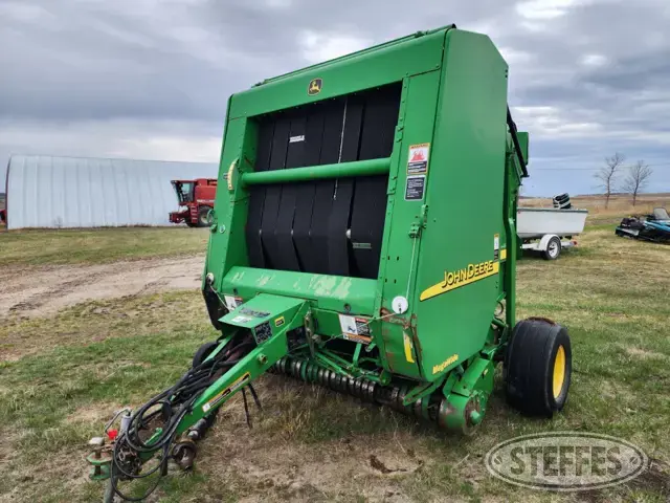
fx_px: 445
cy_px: 252
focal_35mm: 23
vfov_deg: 58.9
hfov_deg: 73.9
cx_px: 335
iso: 12
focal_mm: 6.4
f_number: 1.8
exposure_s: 1/677
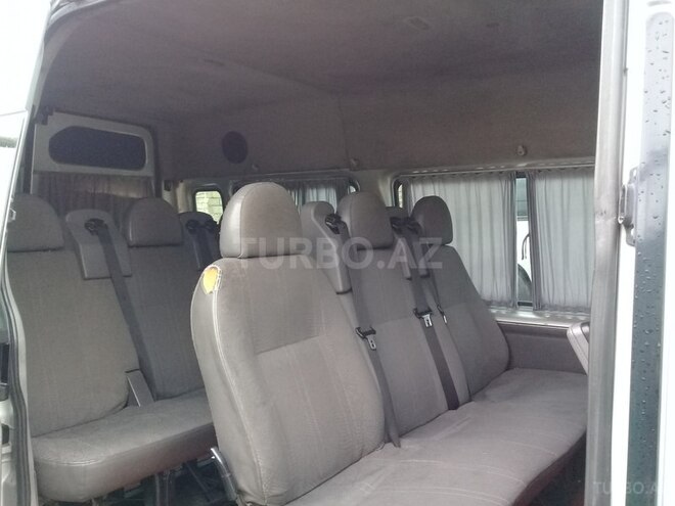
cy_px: 253
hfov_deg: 58.4
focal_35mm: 31
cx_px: 338
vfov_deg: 45.4
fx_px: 604
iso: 125
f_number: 2.2
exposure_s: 1/33
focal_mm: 3.3
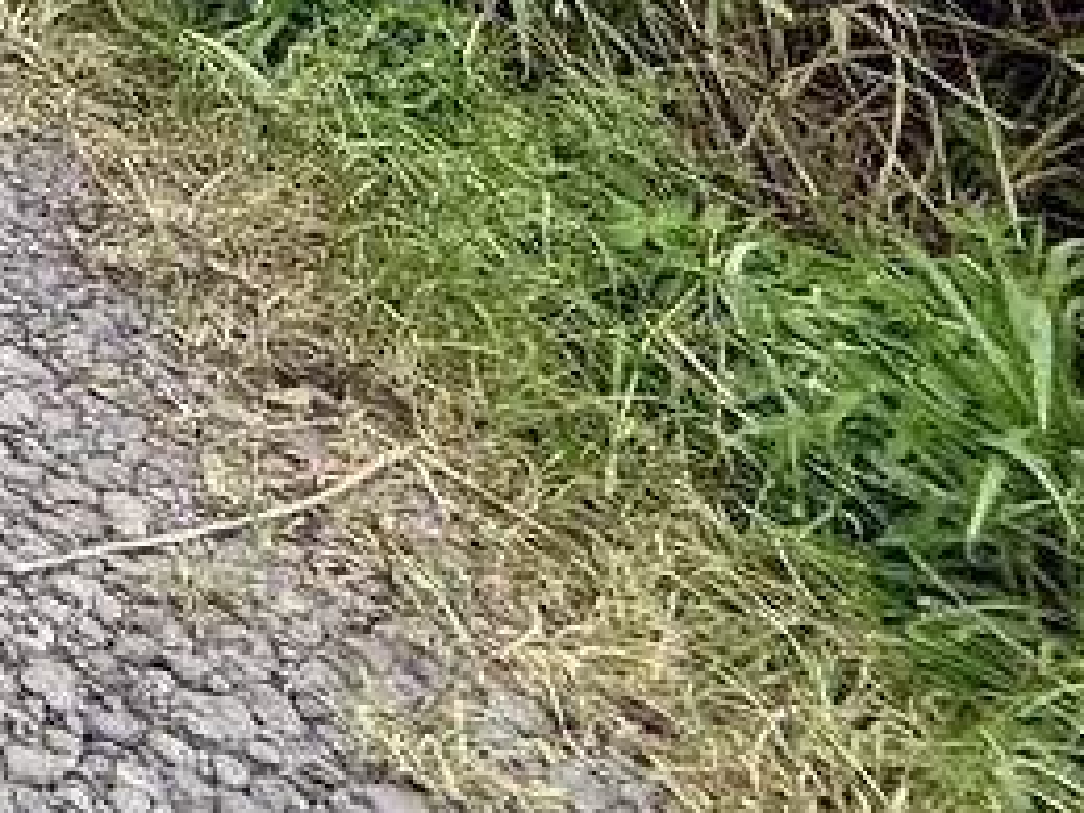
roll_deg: +1.9
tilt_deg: -4.7
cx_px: -1159
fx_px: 2161
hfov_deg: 17.9
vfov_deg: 15.1
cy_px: -1009
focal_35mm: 69
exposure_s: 1/841
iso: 64
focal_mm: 2.22
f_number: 2.2
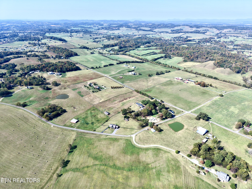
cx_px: 126
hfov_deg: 71.6
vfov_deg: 56.8
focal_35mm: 24
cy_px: 94
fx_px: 175
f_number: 1.8
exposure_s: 1/2500
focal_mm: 8.67
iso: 110
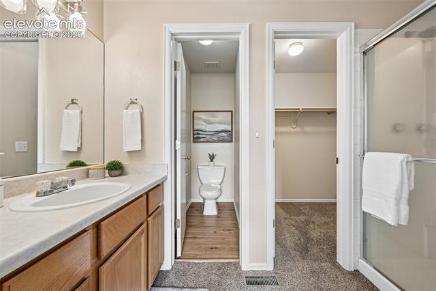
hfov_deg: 104.3
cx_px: 218
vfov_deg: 81.1
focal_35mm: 14
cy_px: 146
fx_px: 169
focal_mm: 14
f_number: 10
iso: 400
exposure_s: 1/3.33
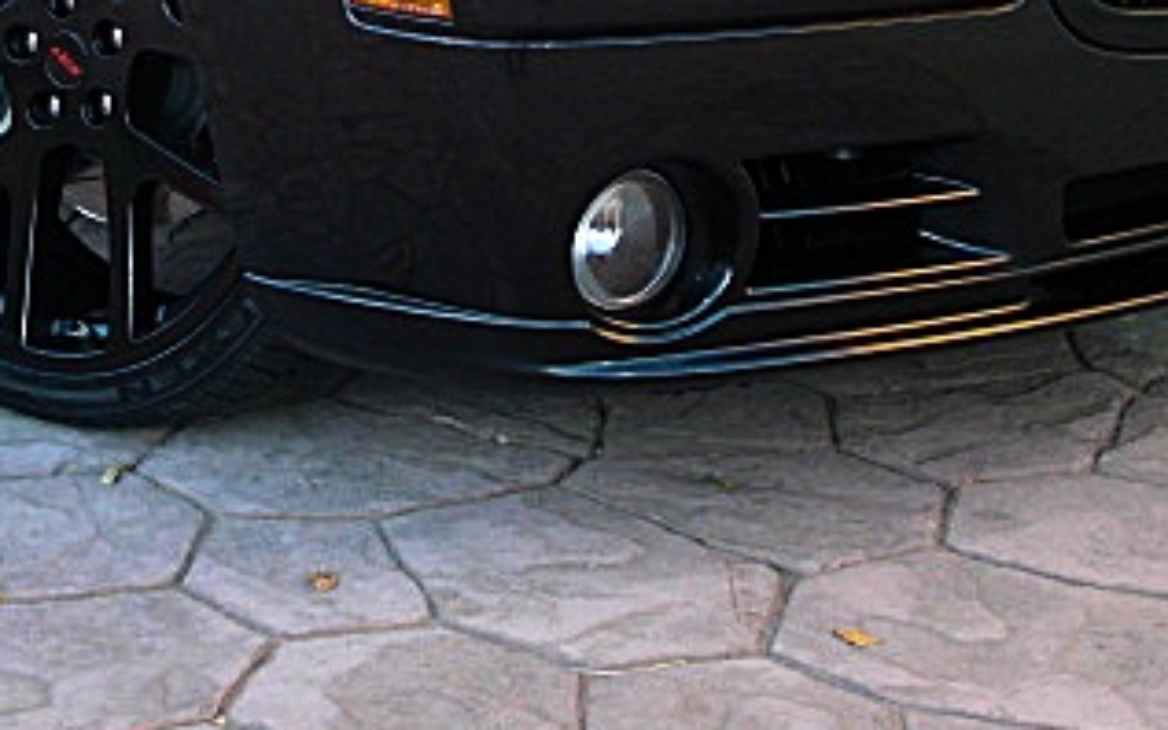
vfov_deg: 16.3
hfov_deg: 26.8
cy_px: -107
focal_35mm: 77
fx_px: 2451
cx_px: 520
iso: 200
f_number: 2.8
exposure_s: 1/80
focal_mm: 6.3
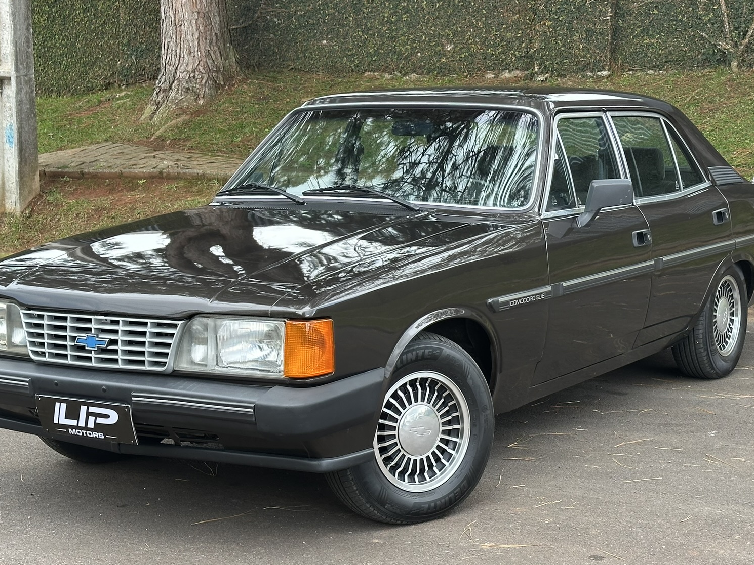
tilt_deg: -6.7
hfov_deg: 29.4
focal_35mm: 66
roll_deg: -0.5
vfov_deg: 22.3
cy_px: 271
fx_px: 1438
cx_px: 364
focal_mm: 6.86
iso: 80
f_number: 1.78
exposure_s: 1/172
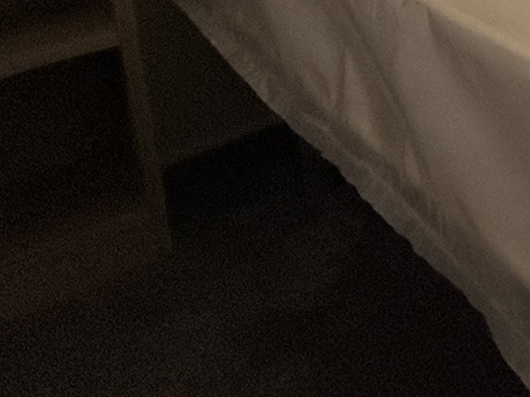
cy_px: -300
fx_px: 964
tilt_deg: -7.5
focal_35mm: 63
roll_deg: +1.3
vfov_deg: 18.6
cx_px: 1156
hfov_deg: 17.2
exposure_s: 1/99
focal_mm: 2.22
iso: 100
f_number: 2.2
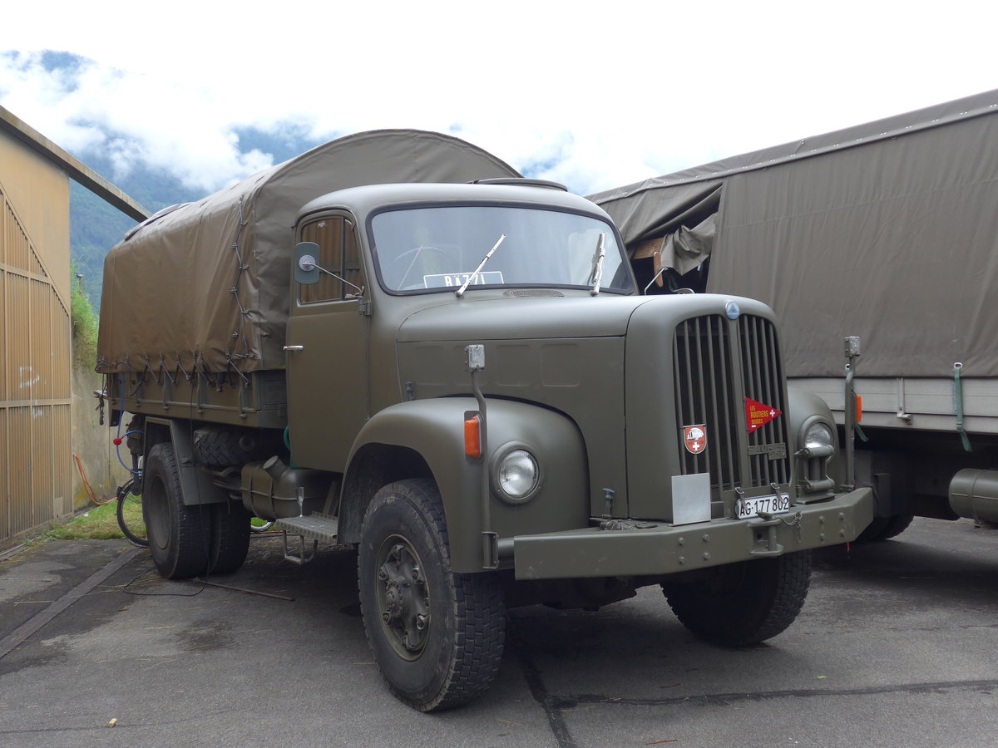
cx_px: 499
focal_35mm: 39
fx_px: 1124
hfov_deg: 47.9
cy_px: 374
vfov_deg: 36.8
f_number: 2.8
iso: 80
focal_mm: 8
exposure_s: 1/250
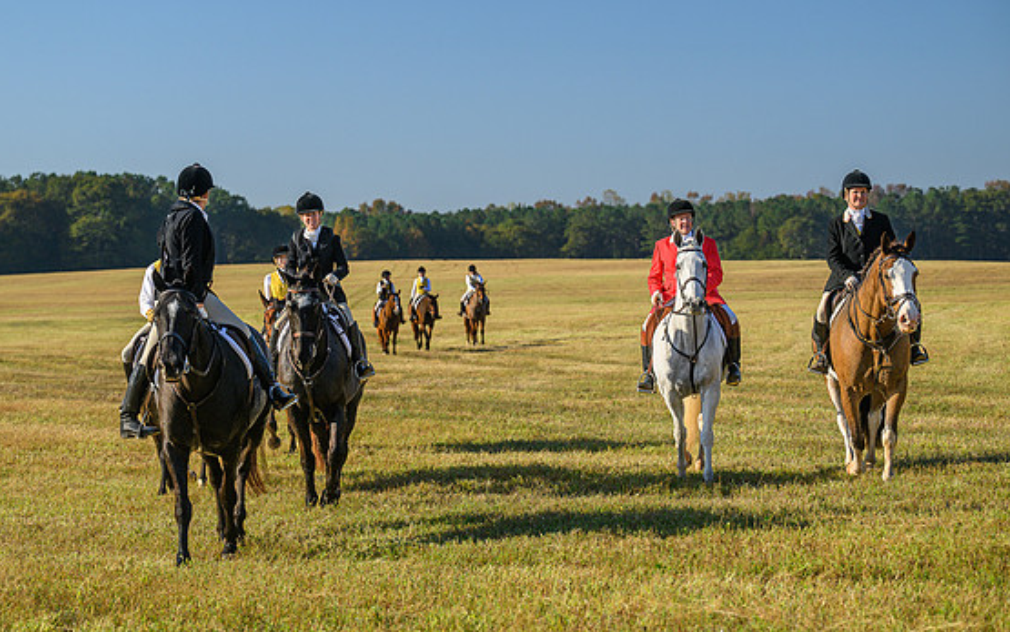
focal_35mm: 98
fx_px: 2698
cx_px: 479
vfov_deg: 13.3
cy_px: 268
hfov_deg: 21.2
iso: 250
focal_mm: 88
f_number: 4
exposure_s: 1/800
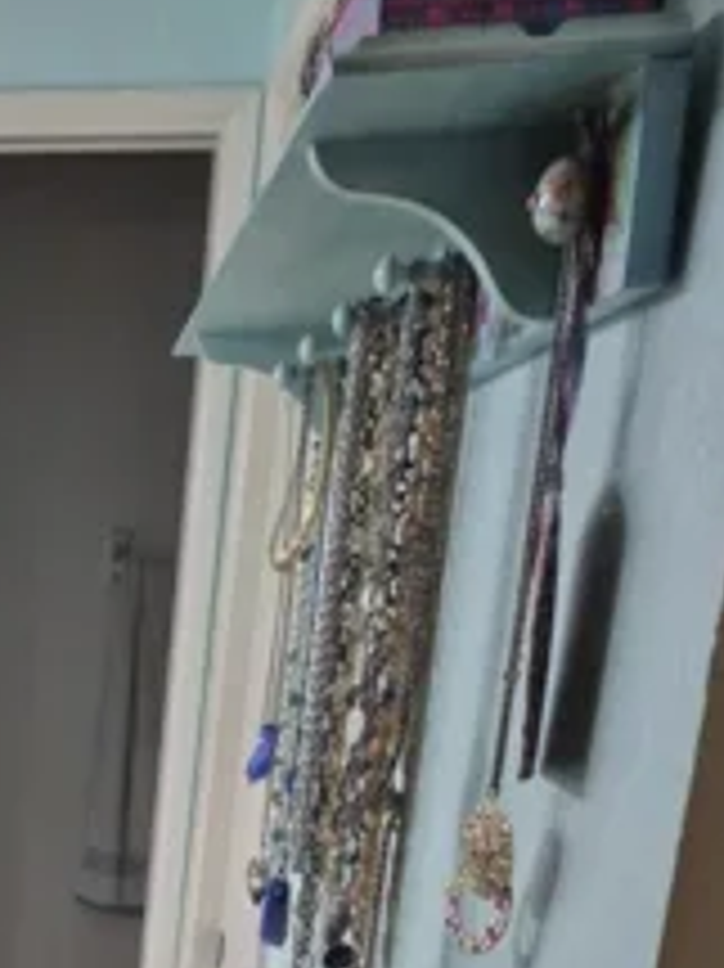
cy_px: 1189
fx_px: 1675
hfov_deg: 22.1
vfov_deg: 27.8
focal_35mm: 60
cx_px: -198
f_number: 1.8
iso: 100
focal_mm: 5.4
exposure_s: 1/120
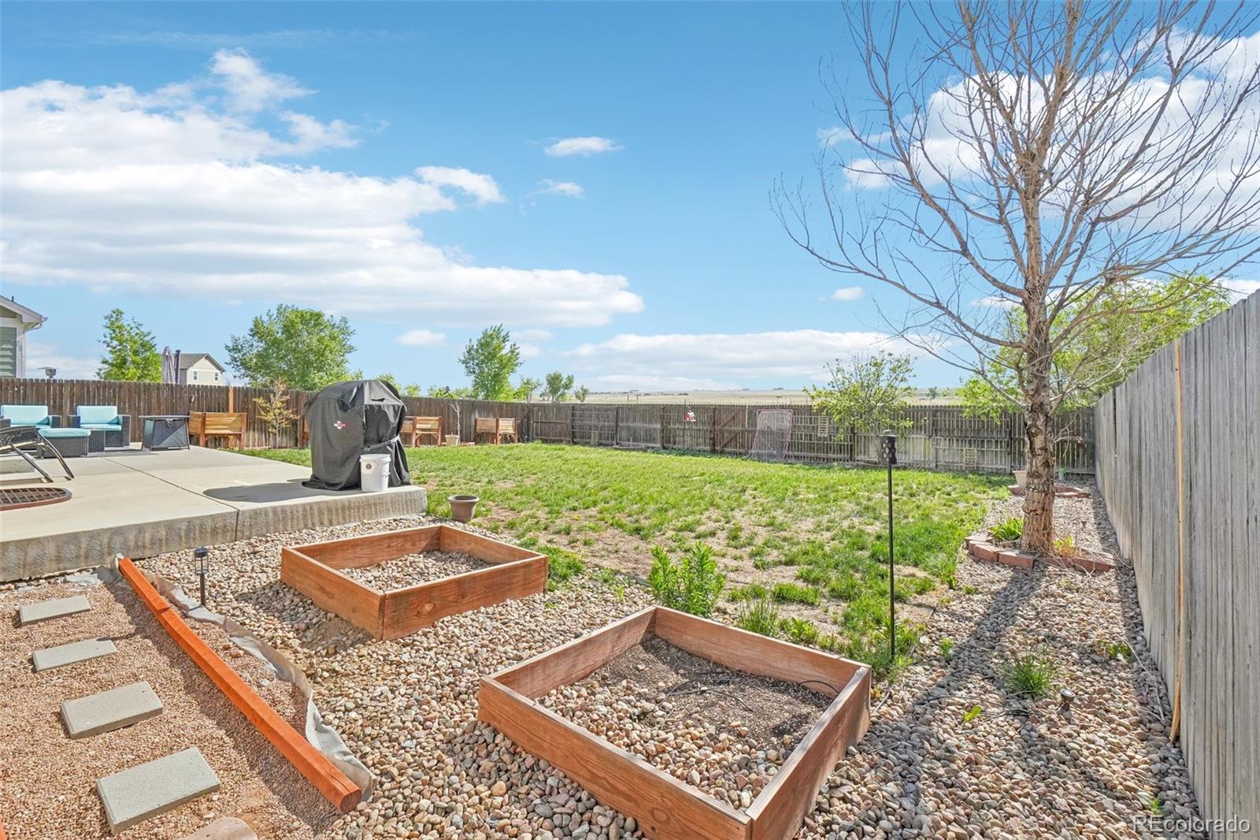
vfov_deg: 77.3
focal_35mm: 15
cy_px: 420
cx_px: 630
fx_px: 525
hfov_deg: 100.4
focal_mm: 10
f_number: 8
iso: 400
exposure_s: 1/1600
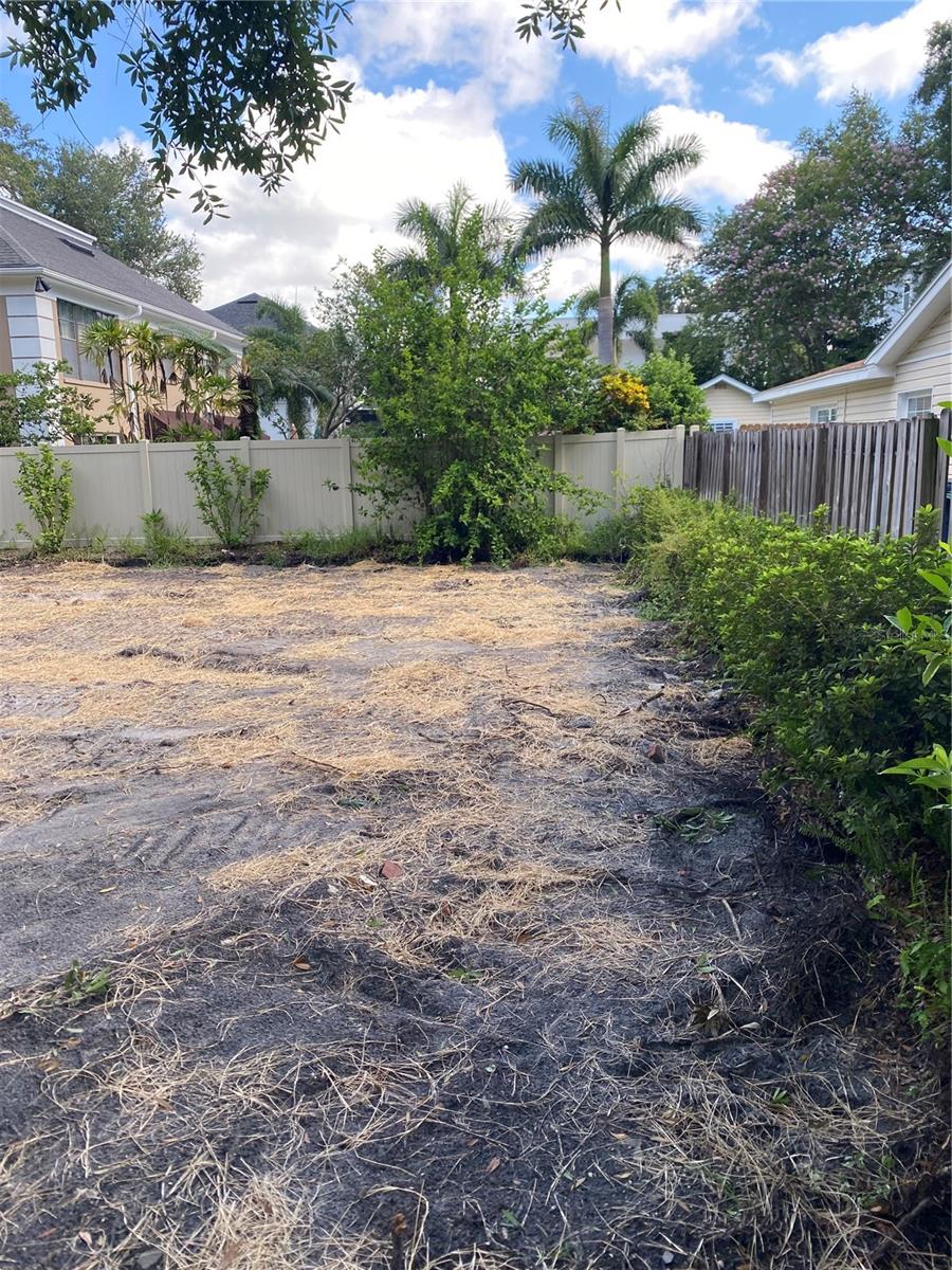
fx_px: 953
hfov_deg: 53.1
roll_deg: -0.7
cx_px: 476
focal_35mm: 26
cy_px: 635
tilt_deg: -9.2
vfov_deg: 67.3
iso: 32
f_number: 1.8
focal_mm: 4.25
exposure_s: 1/398
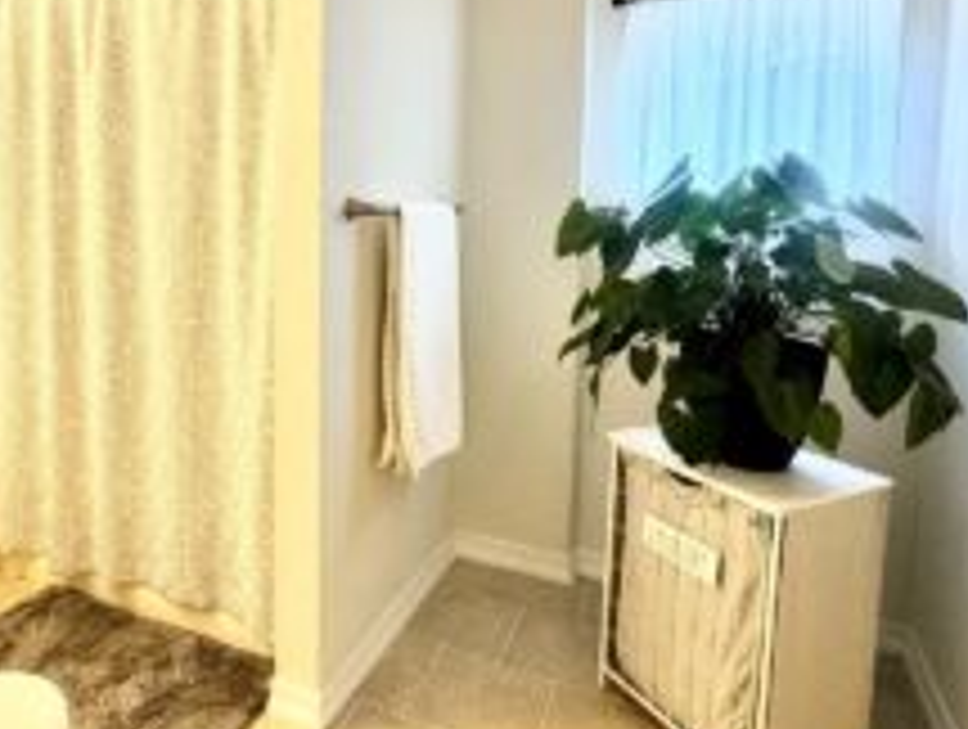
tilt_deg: -5.0
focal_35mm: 26
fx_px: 728
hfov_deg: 65.9
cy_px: 243
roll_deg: -0.5
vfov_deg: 52.2
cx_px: 347
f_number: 2.2
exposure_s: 1/60
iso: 200
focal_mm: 2.22
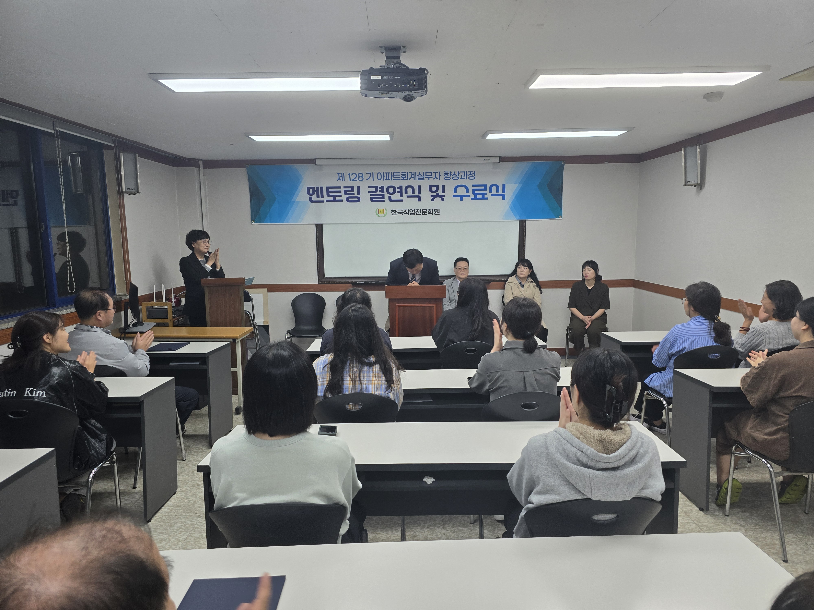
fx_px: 541
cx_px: 407
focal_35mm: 23
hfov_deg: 73.9
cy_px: 305
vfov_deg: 58.9
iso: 64
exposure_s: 1/120
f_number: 1.7
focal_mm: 6.3
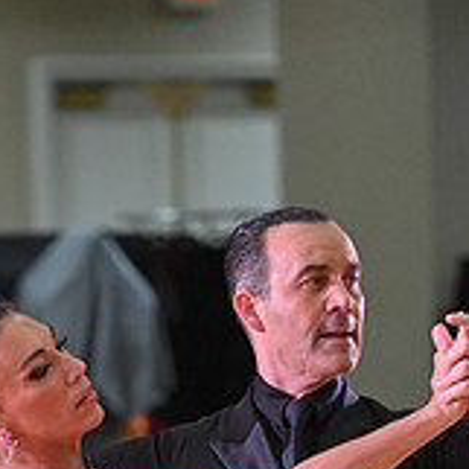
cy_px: 743
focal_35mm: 489
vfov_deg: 3.6
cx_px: 109
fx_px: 7496
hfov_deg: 3.6
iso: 3200
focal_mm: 160
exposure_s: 1/400
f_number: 4
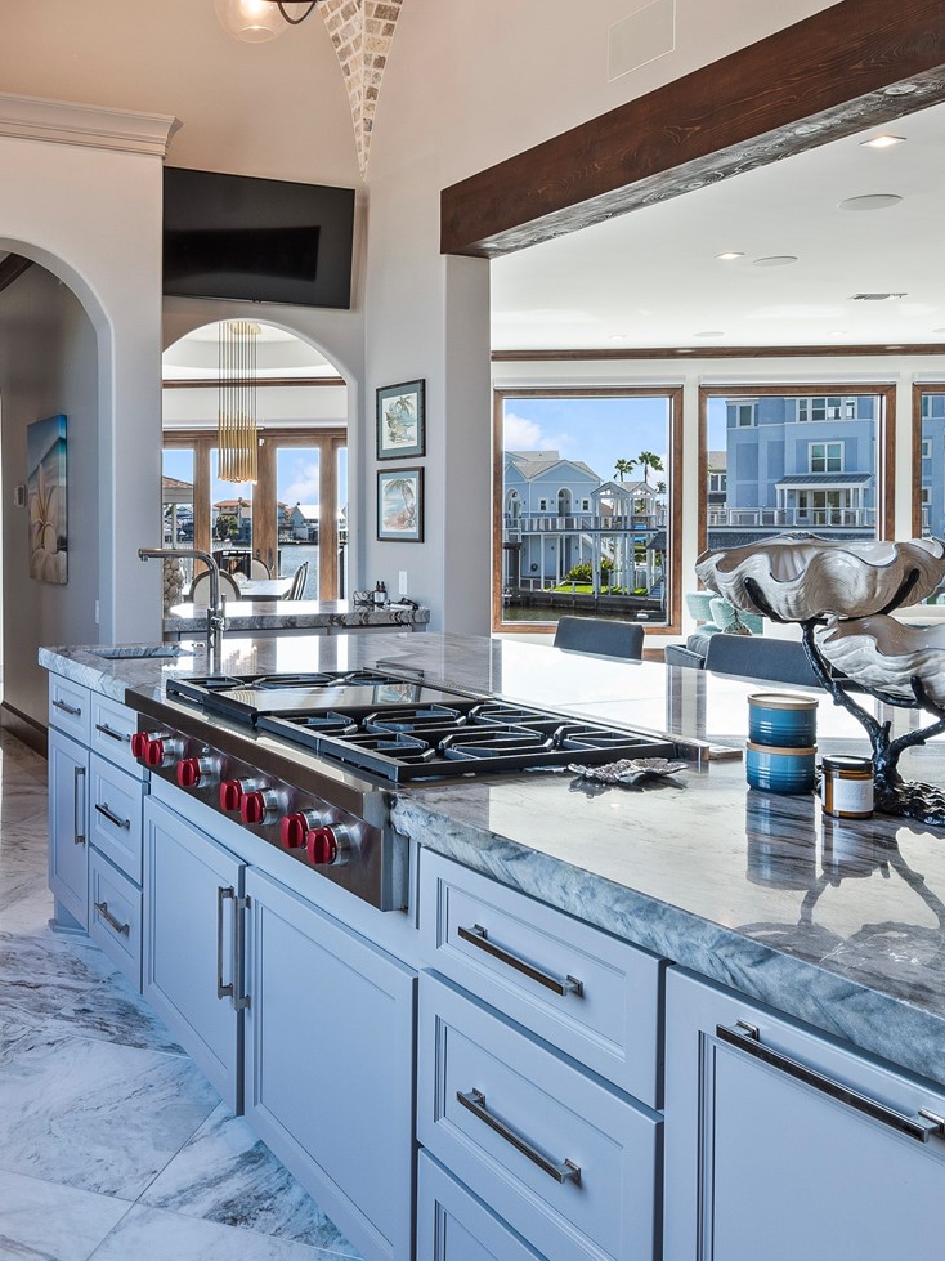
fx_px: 1165
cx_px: 227
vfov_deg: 56.6
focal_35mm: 32
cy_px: 542
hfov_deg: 42.7
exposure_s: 1/10
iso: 125
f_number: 6.3
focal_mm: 15
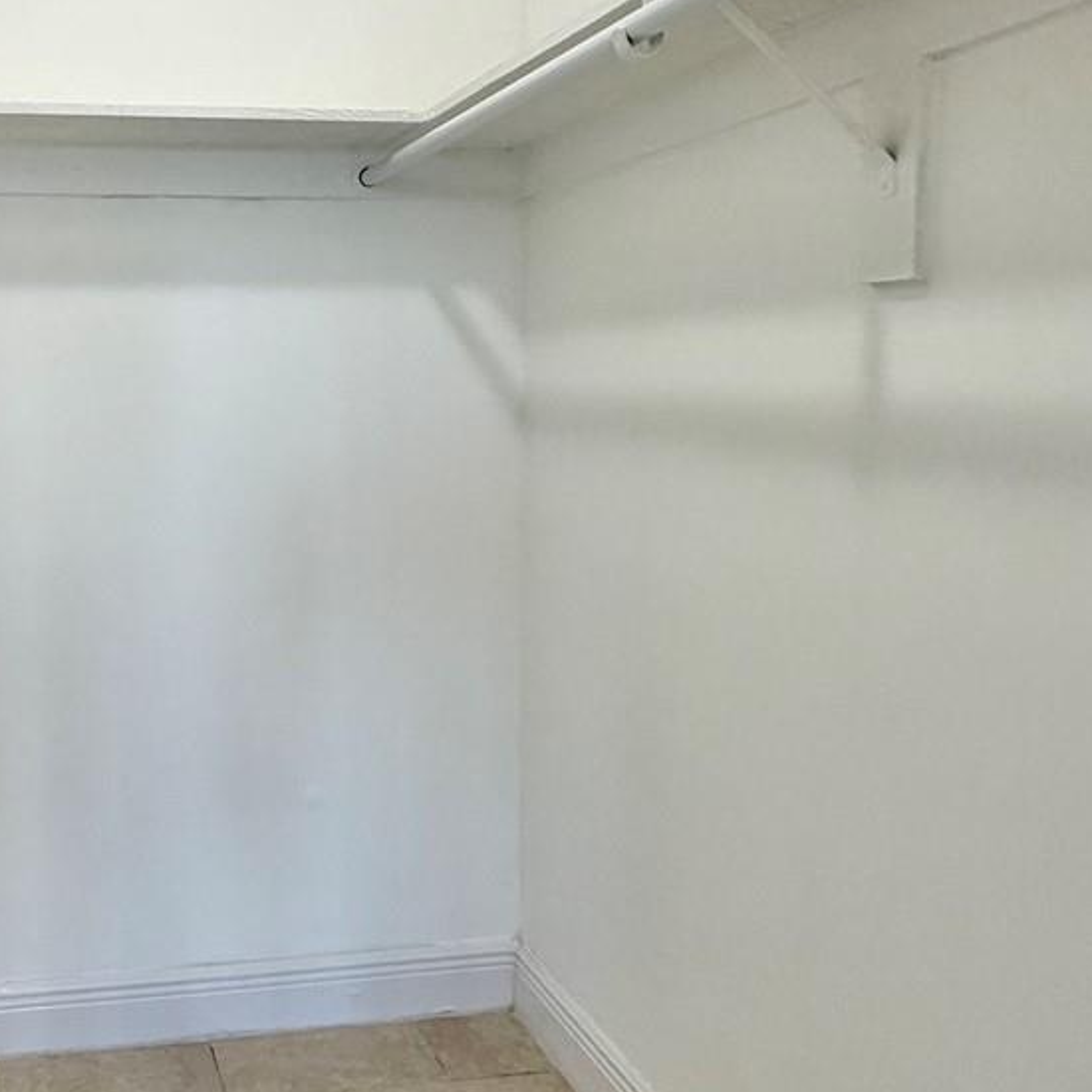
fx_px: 1285
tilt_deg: -2.9
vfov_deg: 45.8
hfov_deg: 43.8
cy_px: 441
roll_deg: +1.2
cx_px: 212
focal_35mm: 36
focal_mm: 2.22
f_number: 2.2
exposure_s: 1/121
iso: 200
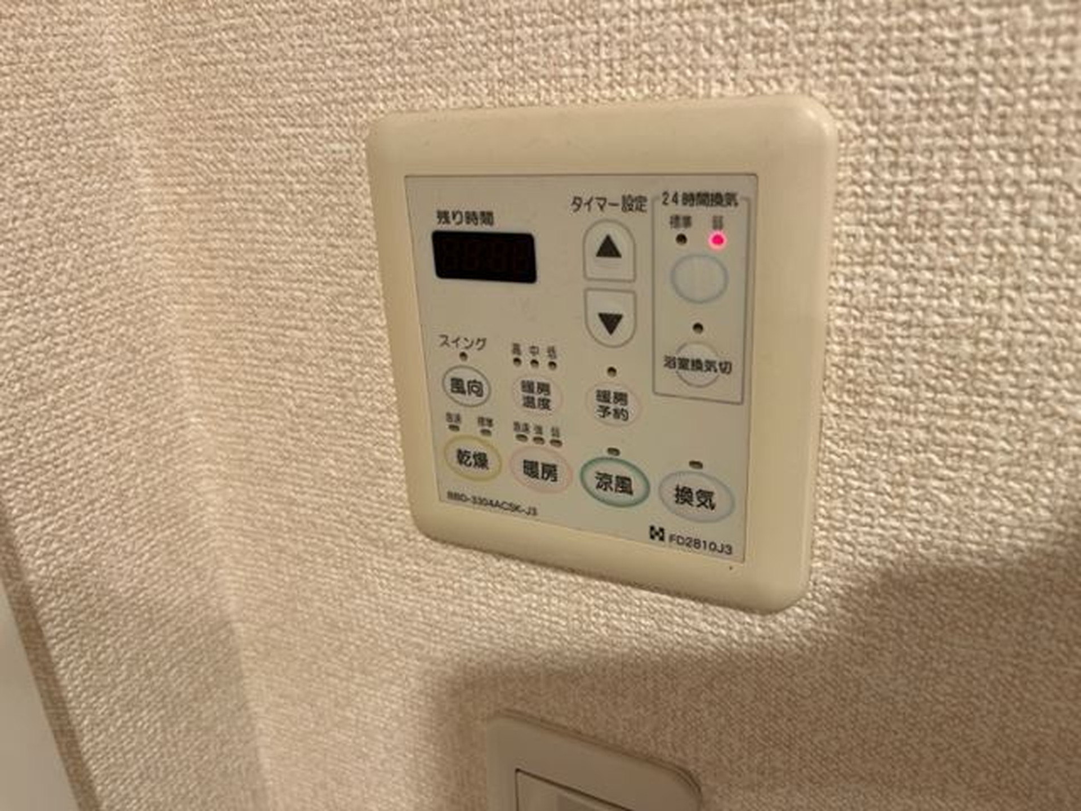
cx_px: 540
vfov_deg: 53.1
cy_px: 406
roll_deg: +2.5
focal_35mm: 26
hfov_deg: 67.3
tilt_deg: -21.8
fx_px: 812
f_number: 1.6
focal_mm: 5.1
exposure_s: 1/50
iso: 80
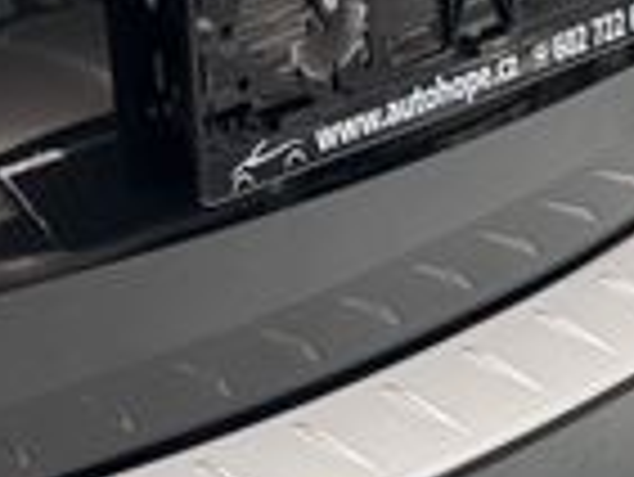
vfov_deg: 8.5
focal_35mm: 174
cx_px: -818
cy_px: 36
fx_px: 3190
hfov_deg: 10.1
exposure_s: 1/121
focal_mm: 6.76
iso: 125
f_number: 1.78
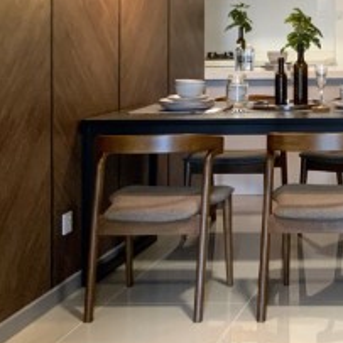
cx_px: 460
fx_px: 908
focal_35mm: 81
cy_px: 10
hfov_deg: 19.5
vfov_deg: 20.8
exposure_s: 1/50
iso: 160
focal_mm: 3
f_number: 1.8
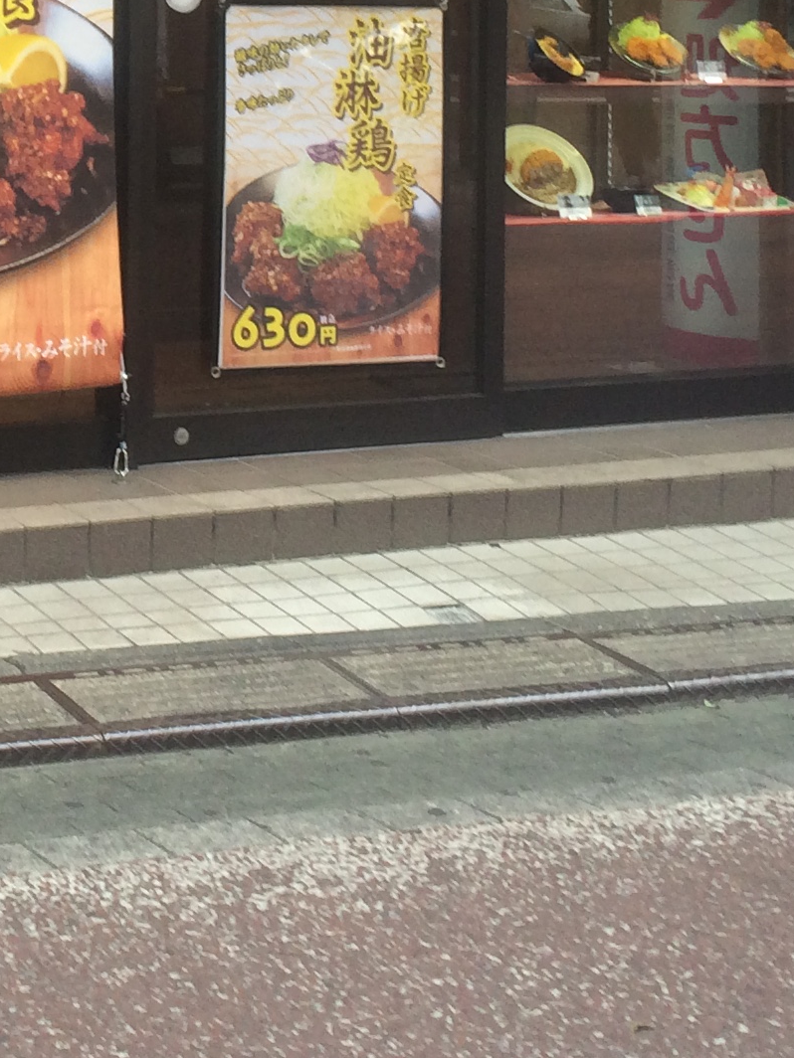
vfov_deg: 21.0
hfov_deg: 16.1
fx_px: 2722
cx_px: -84
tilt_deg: -3.1
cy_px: -70
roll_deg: +0.1
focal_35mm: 89
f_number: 2.2
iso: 64
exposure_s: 1/120
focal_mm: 4.15
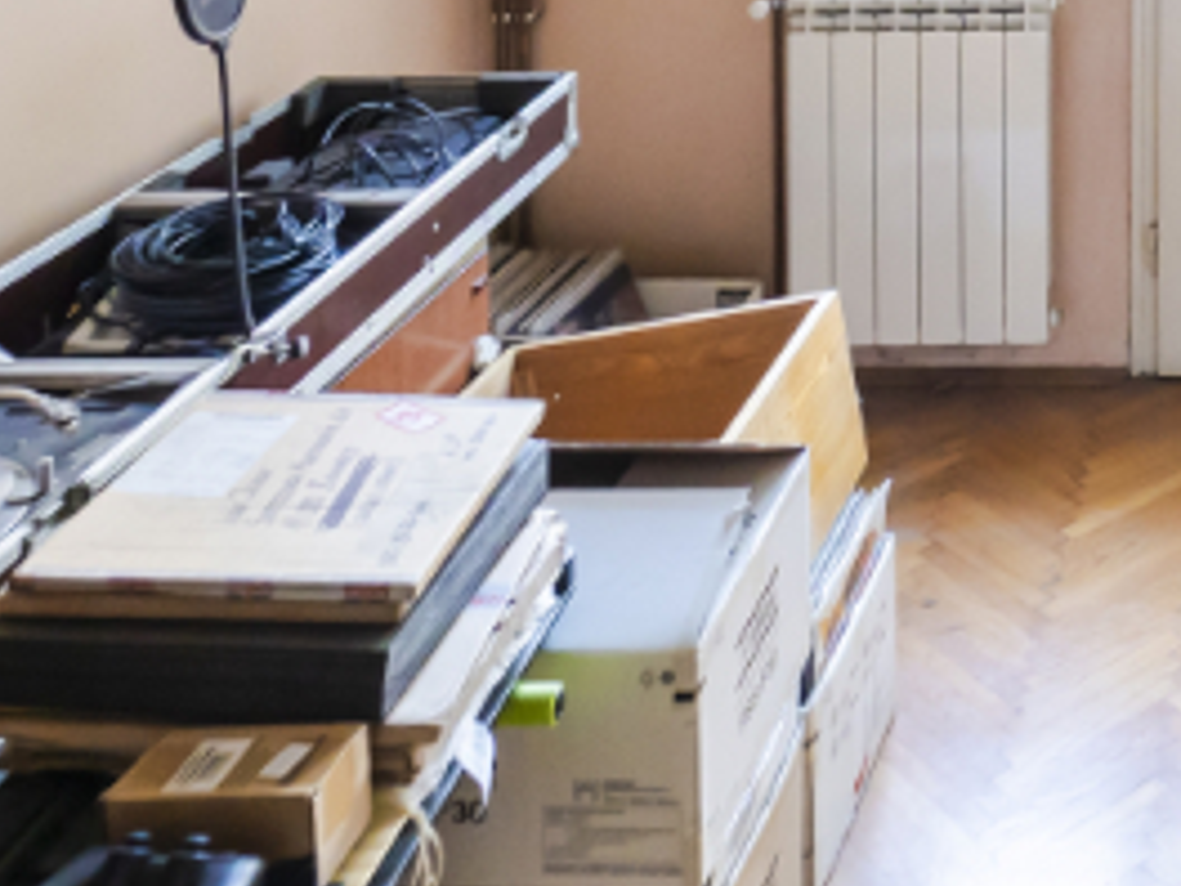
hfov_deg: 32.2
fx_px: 1808
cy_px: -591
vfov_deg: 21.1
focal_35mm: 53
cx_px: 1279
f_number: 4
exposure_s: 1/10
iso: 400
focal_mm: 7
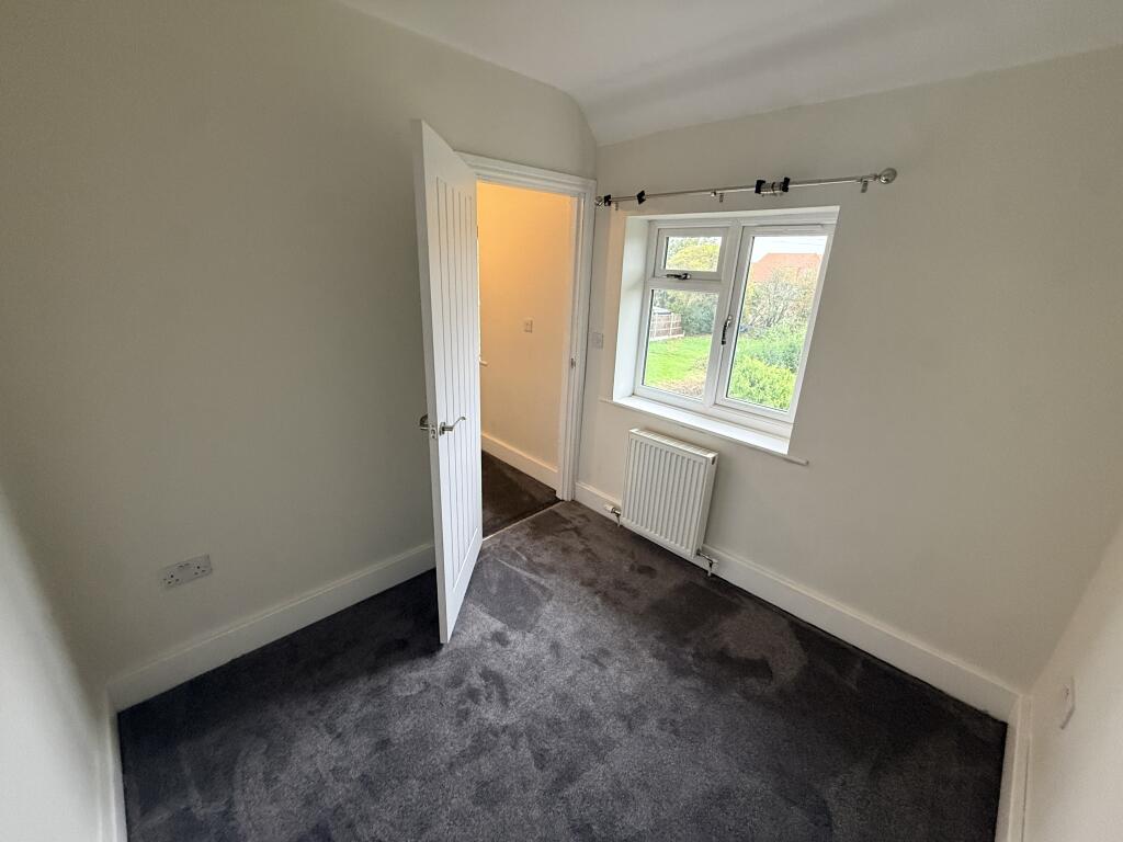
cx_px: 562
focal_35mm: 14
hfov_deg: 102.1
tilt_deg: -19.3
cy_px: 421
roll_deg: -2.7
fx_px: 454
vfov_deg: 85.7
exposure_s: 1/94
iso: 320
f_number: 2.2
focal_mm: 2.22
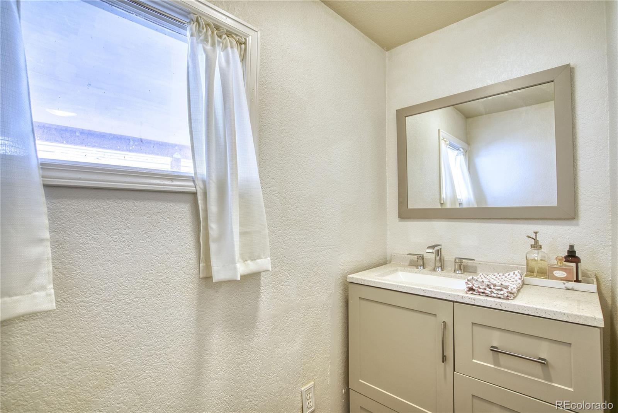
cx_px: 309
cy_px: 206
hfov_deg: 96.7
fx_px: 275
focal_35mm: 16
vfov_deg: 73.8
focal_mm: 16
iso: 500
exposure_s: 1/60
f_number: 4
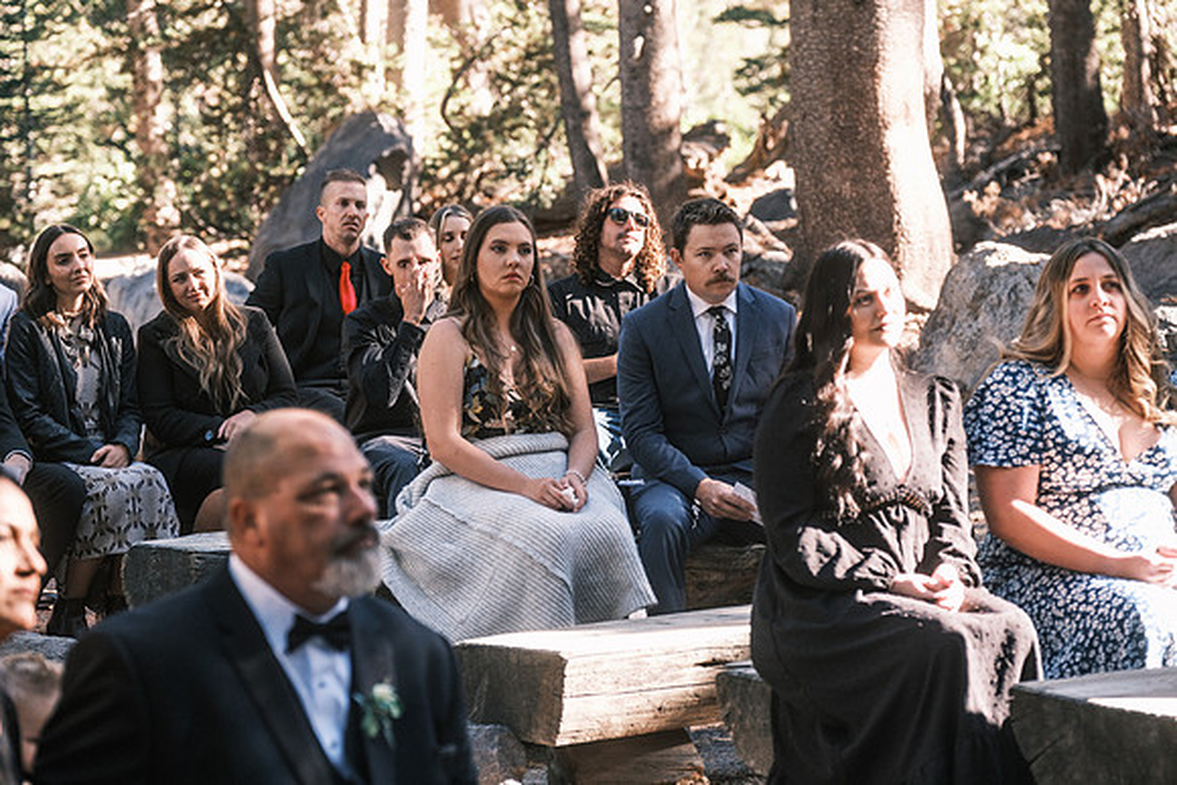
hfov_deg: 16.9
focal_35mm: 121
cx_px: 588
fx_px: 3957
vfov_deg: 11.3
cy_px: 392
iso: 800
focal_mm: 80.4
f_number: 3.6
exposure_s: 1/550
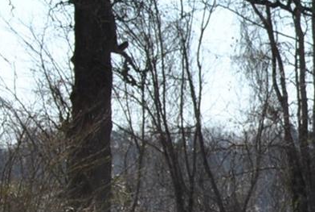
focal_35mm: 376
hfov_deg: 5.4
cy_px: 177
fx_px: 3296
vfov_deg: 3.7
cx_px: 654
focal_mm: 48
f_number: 8
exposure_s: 1/250
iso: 100
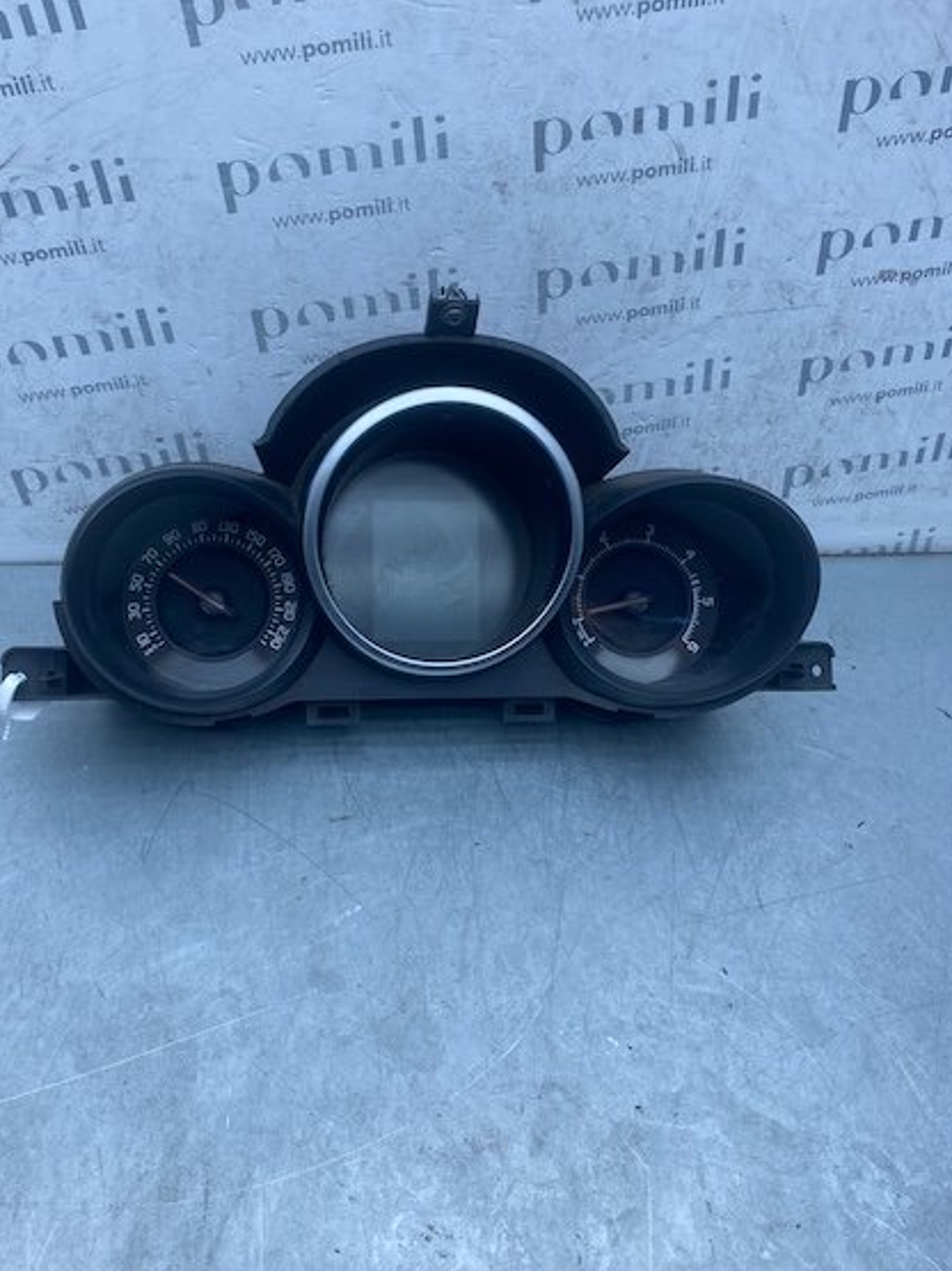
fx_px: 1100
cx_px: 435
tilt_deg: -42.5
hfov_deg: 46.7
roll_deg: -6.7
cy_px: 579
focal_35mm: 30
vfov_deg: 59.9
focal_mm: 4.25
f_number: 1.8
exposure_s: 1/762
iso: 32
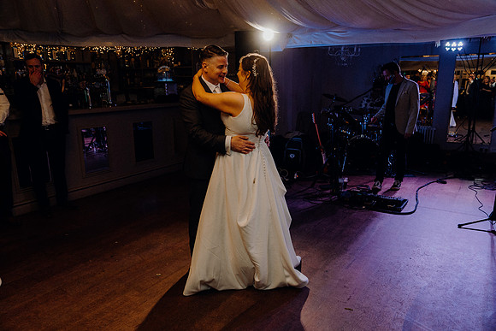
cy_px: 166
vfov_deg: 49.6
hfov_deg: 69.4
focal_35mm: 26
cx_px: 248
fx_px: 358
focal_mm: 26
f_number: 3.5
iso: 2500
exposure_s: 1/160
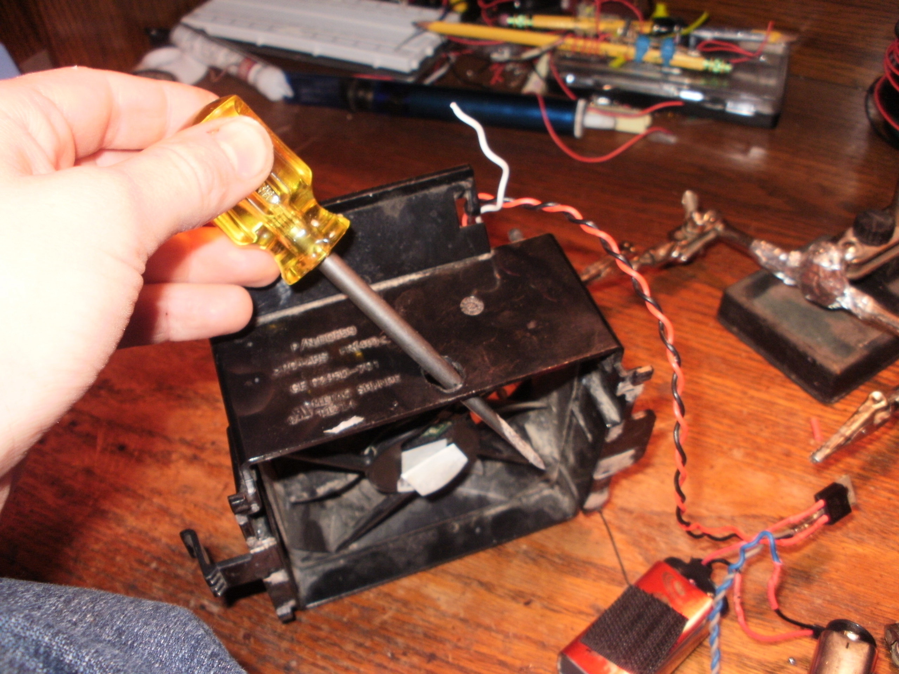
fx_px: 935
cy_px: 337
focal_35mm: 36
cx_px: 450
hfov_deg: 51.4
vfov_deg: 39.7
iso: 125
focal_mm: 6.3
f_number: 3.5
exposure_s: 1/30
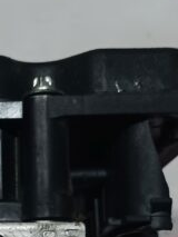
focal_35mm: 118
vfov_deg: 16.2
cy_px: 255
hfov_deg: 12.1
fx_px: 808
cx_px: -73
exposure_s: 1/30
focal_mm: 4
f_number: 1.8
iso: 250
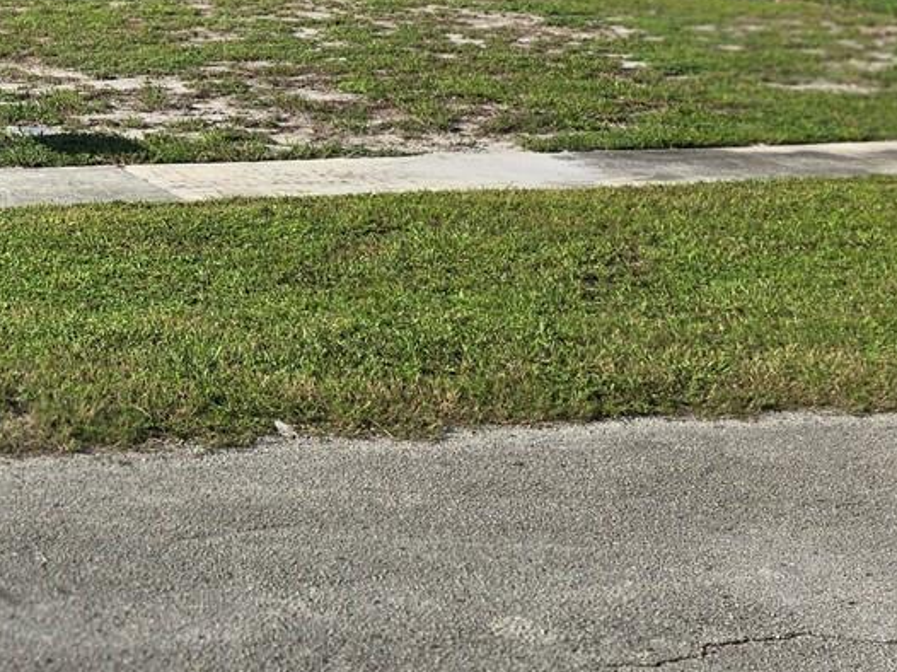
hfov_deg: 24.6
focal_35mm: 70
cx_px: -234
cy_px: 3
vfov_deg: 20.3
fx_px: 1813
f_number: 1.7
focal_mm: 6.3
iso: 12
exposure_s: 1/777
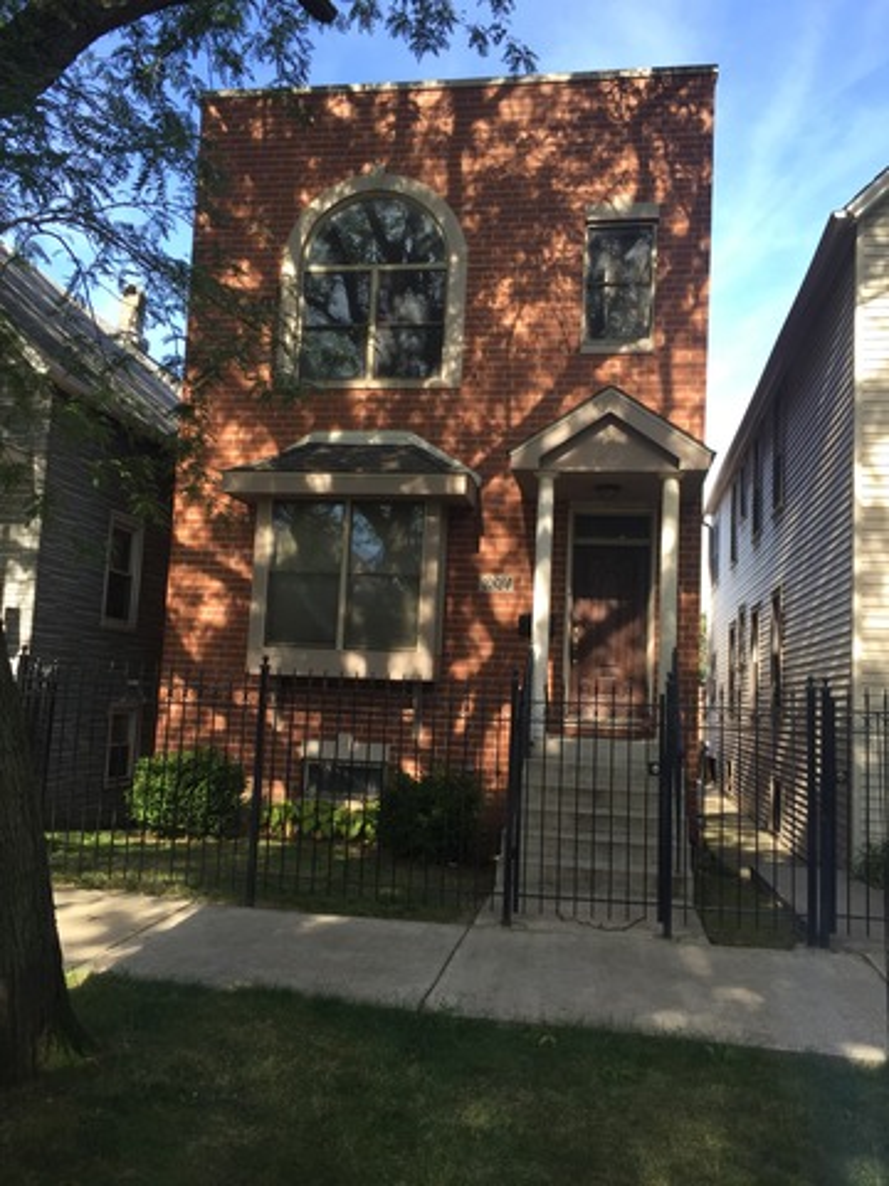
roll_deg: -2.3
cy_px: 593
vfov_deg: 61.7
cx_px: 444
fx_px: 993
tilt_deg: +7.3
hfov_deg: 48.2
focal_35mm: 29
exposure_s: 1/370
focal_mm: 4.15
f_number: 2.2
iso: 32
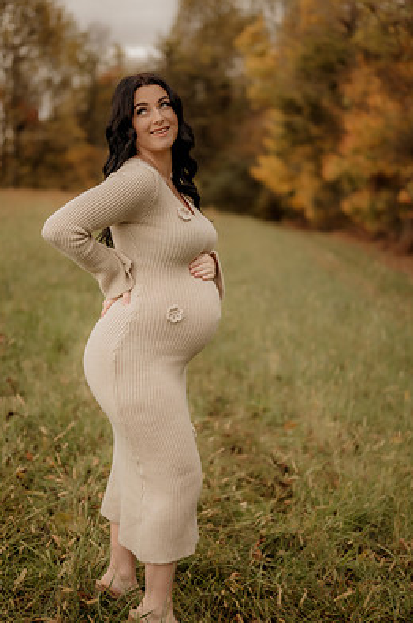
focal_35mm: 57
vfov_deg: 35.1
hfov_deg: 23.7
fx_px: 984
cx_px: 199
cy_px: 312
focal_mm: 50
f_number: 1.8
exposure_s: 1/320
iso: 200
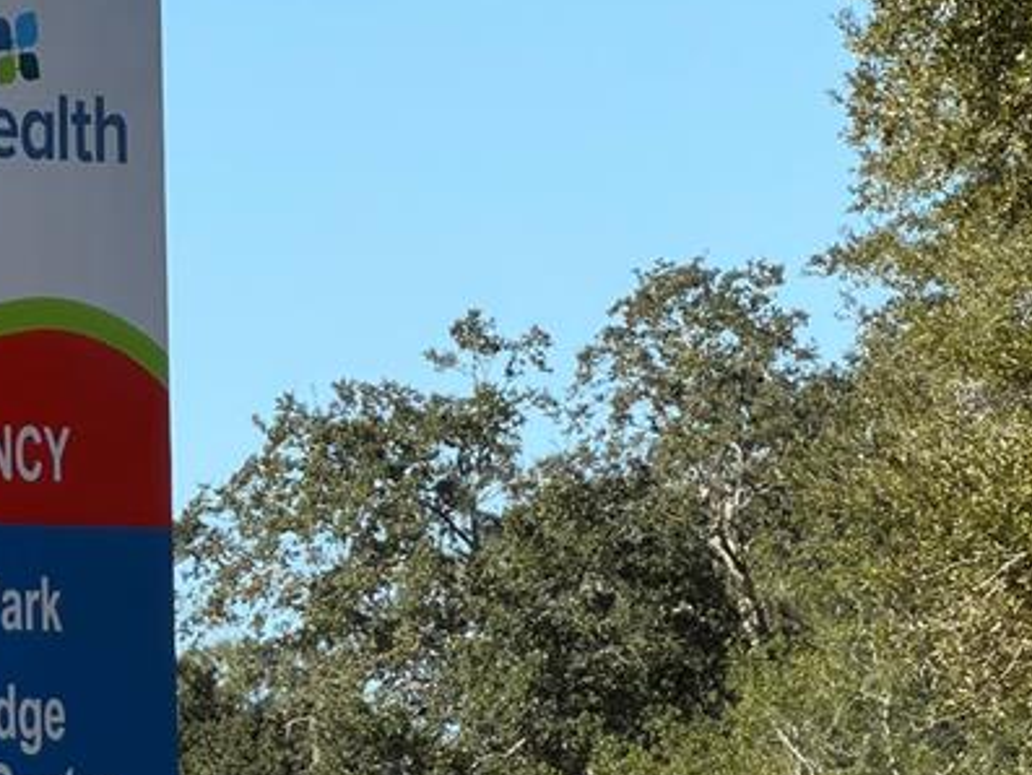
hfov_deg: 3.8
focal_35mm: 516
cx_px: 44
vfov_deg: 2.9
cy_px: 733
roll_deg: +1.2
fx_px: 15388
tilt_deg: +2.4
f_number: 2.8
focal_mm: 16.89
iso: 32
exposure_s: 1/639
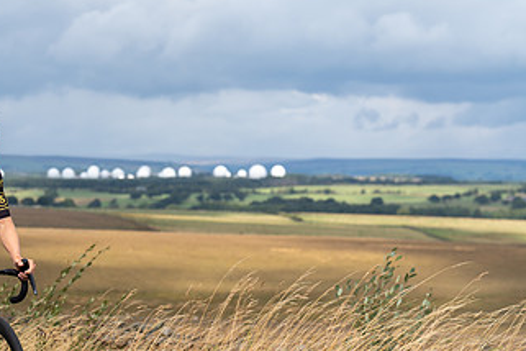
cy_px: 206
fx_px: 2104
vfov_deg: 9.5
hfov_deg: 14.1
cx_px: 8
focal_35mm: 144
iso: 100
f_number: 4
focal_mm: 72
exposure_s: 1/800
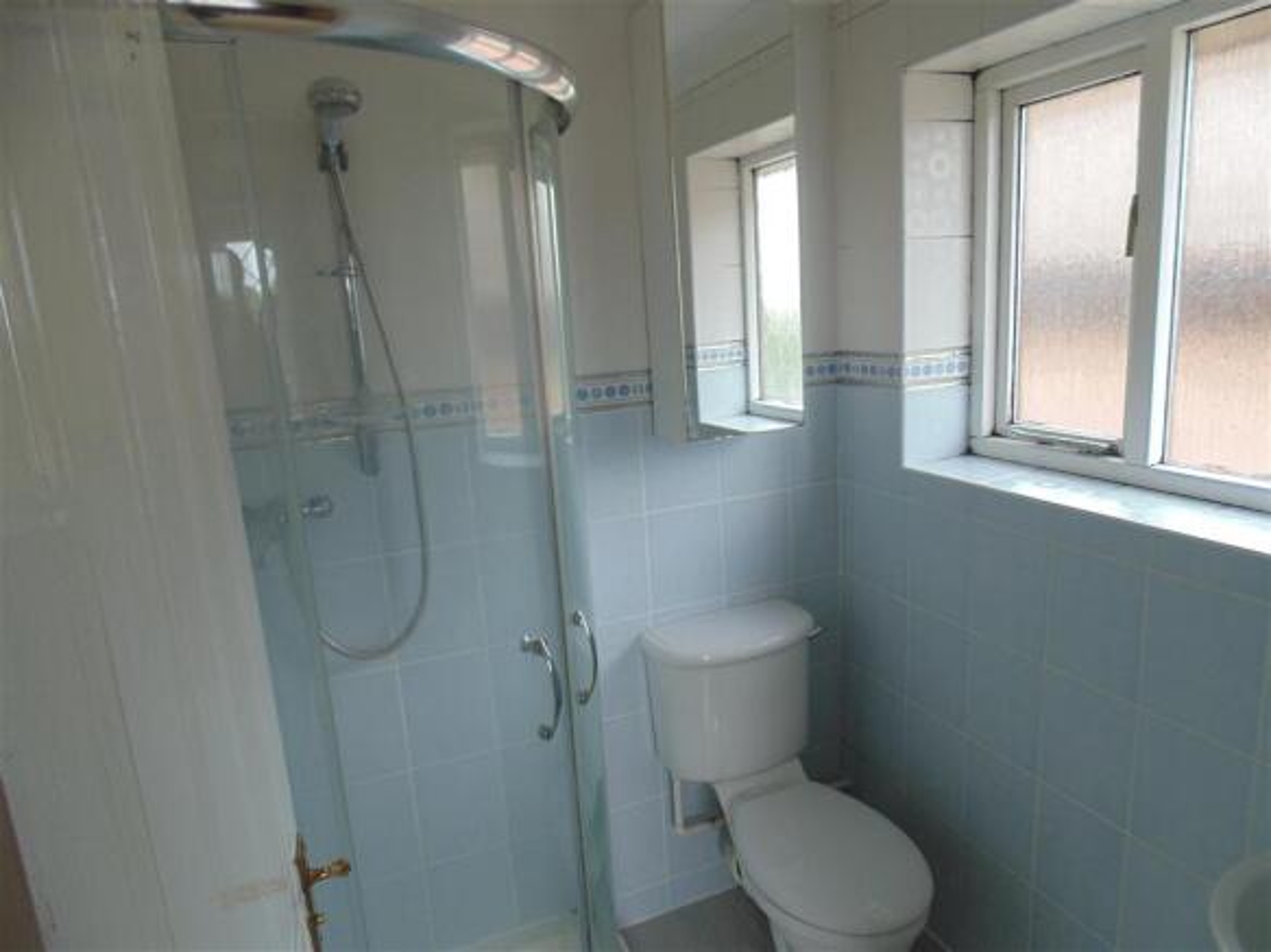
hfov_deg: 76.4
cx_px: 636
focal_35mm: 22
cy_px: 476
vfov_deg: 61.1
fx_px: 808
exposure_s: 1/60
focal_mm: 4
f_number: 3.1
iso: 80
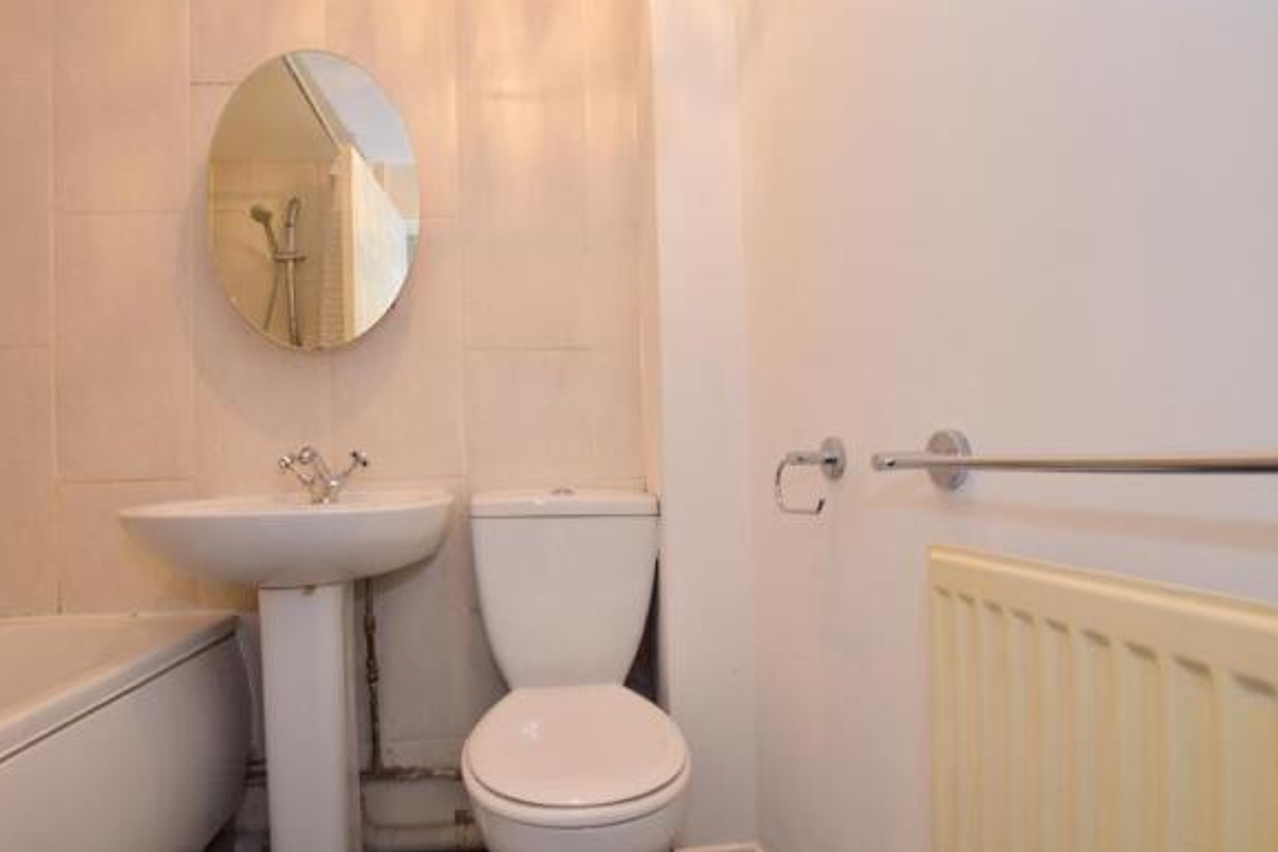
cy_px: 462
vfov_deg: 70.3
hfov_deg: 93.1
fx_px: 603
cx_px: 596
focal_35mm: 17
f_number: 7.1
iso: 100
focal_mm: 10
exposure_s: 1/2.5
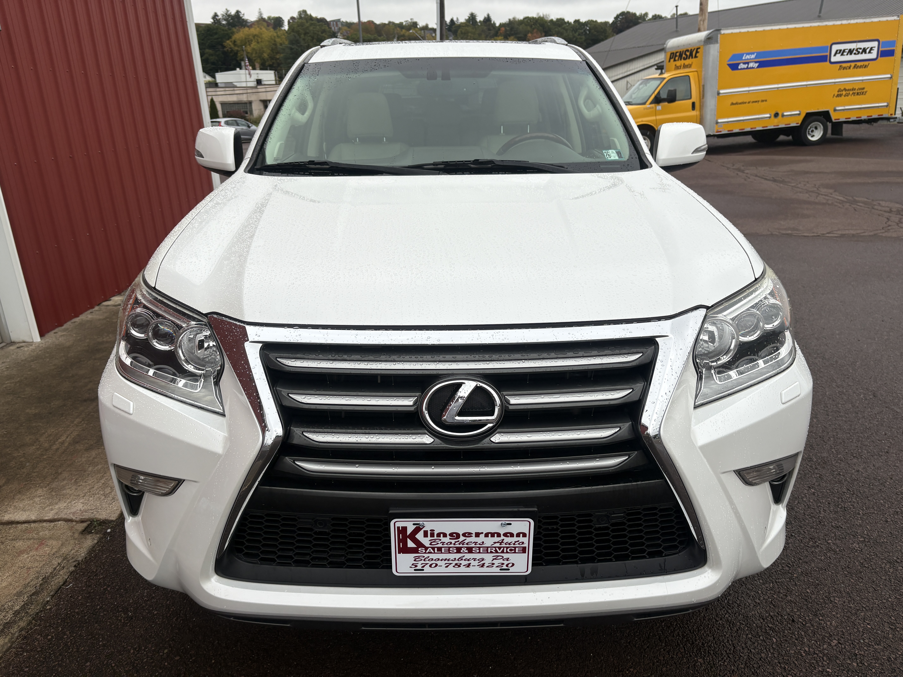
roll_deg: +2.9
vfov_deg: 53.1
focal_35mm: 26
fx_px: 678
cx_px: 452
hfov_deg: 67.3
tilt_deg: -19.1
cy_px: 338
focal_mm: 5.96
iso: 50
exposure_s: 1/2639
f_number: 1.6
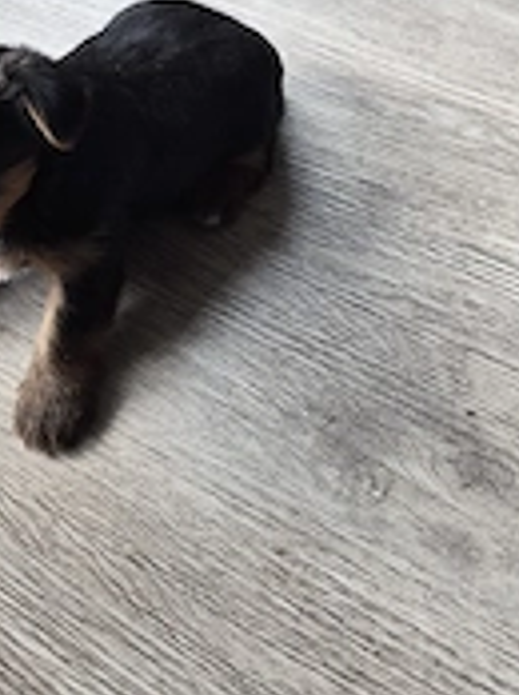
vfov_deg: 34.3
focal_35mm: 53
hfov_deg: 27.3
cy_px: 76
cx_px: 347
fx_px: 1062
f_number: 1.8
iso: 250
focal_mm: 5.4
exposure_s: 1/100
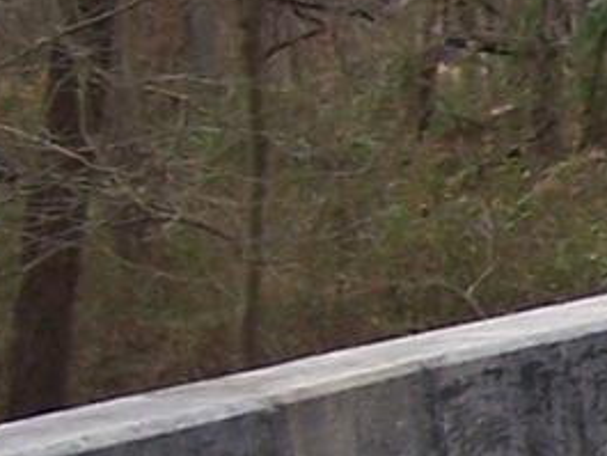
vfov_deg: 5.1
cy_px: 477
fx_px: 5140
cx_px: 1869
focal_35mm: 293
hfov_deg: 6.2
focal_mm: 6.3
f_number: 2.8
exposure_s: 1/320
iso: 80
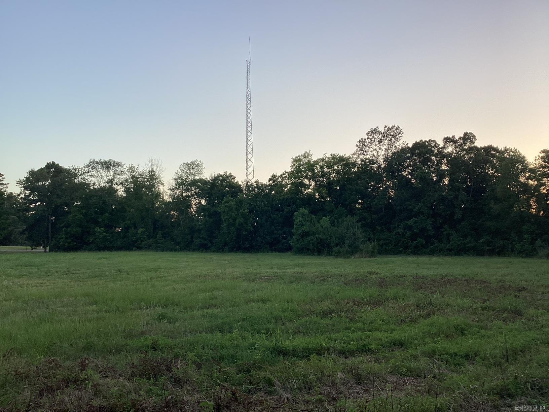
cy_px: 206
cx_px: 274
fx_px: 492
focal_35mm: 31
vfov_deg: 45.4
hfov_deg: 58.4
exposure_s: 1/125
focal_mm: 3.3
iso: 25
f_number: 2.4
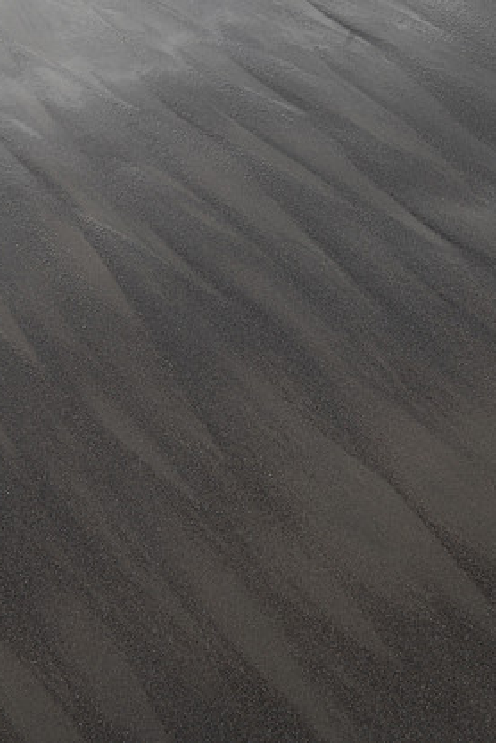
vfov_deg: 36.9
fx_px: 1116
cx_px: 255
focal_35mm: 54
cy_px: 344
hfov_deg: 25.1
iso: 125
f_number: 6.3
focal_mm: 50
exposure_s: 1/60
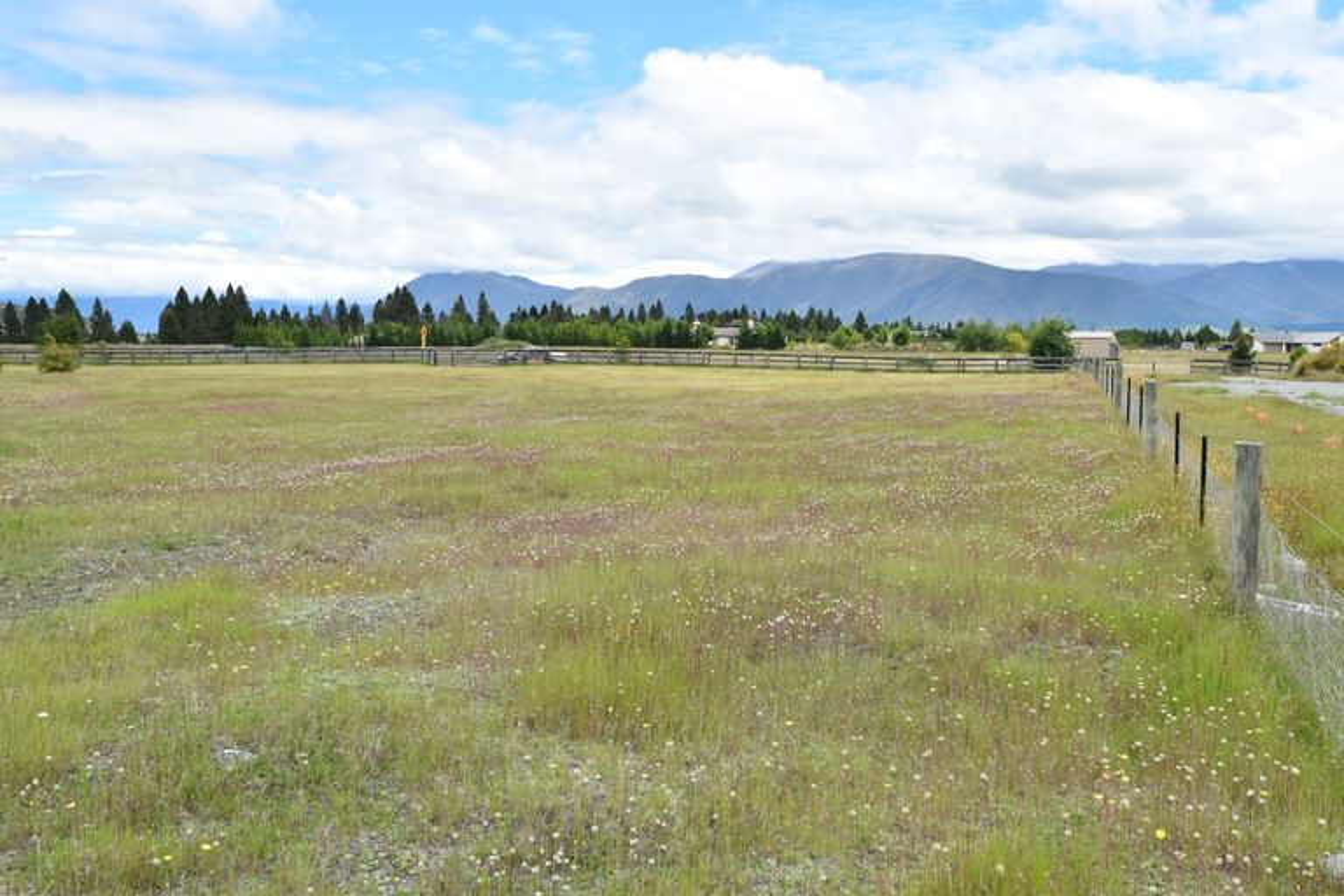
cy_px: 448
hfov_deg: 59.5
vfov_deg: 41.7
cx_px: 672
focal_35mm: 32
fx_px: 1176
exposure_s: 1/400
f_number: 10
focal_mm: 21
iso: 200
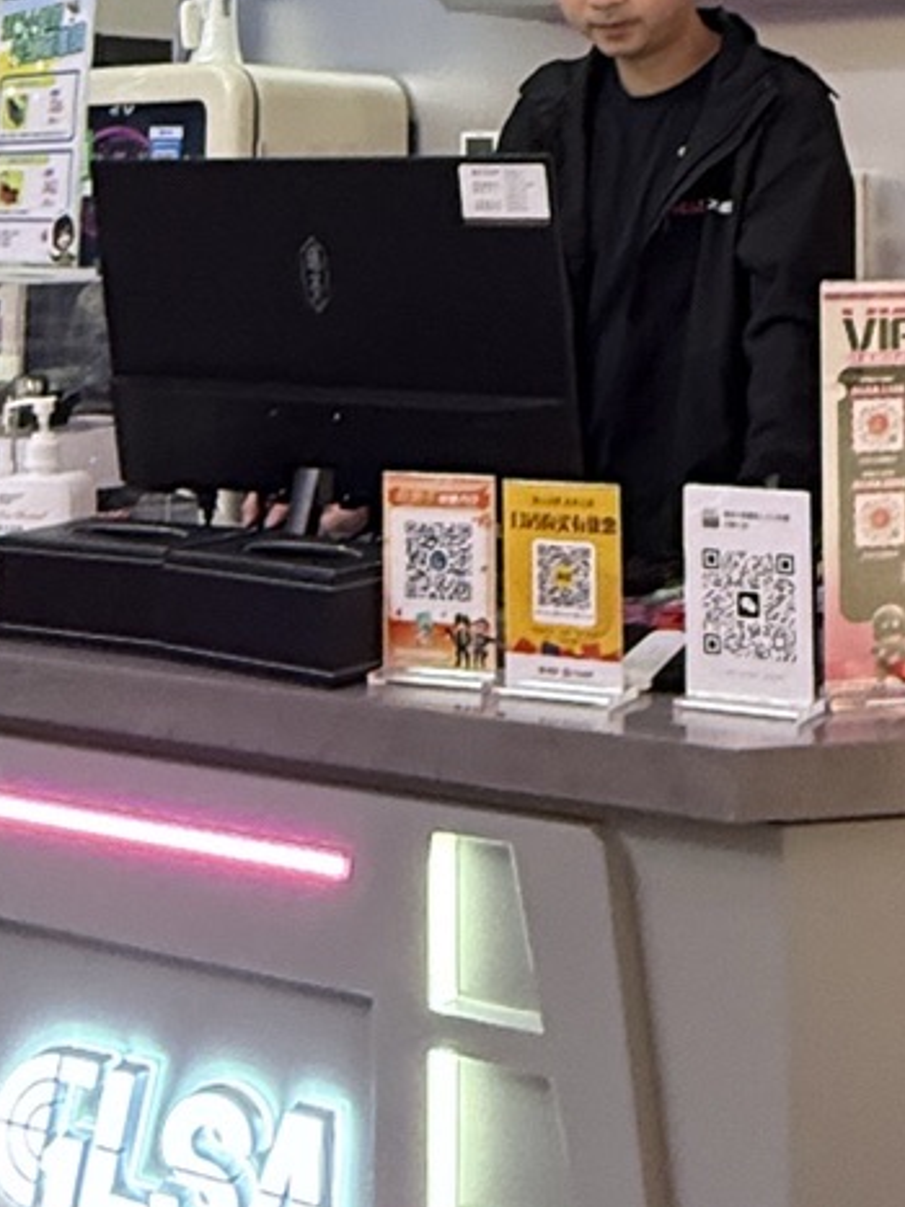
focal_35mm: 60
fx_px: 2092
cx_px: 786
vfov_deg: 29.9
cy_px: -16
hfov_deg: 23.8
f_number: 2.2
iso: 320
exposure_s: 1/71
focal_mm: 2.22
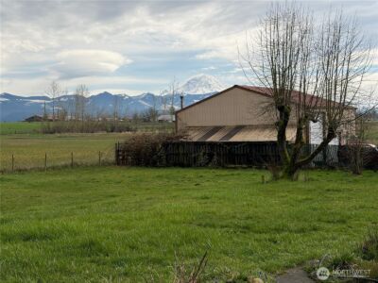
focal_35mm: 52
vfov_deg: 28.0
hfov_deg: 36.8
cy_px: 142
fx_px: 568
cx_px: 189
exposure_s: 1/2639
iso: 32
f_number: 1.6
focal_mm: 5.96
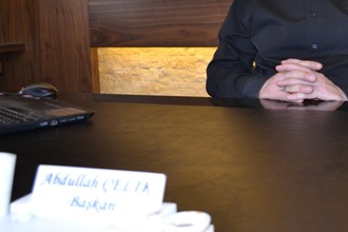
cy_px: 35
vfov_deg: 20.9
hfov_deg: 30.1
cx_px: 312
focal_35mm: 64
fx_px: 619
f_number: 3.8
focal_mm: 22
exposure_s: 1/60
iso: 640
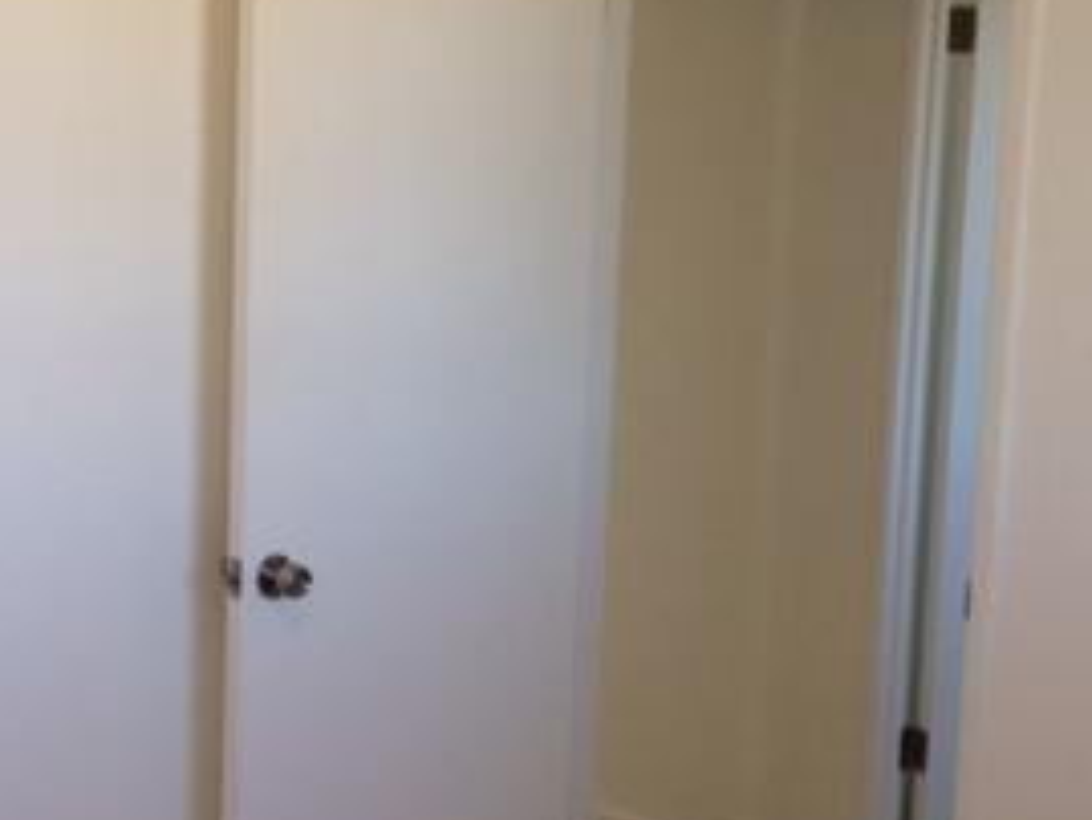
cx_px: 313
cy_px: 426
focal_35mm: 69
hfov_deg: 27.9
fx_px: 2178
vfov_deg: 21.3
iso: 50
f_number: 2.2
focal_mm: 4.15
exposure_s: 1/30
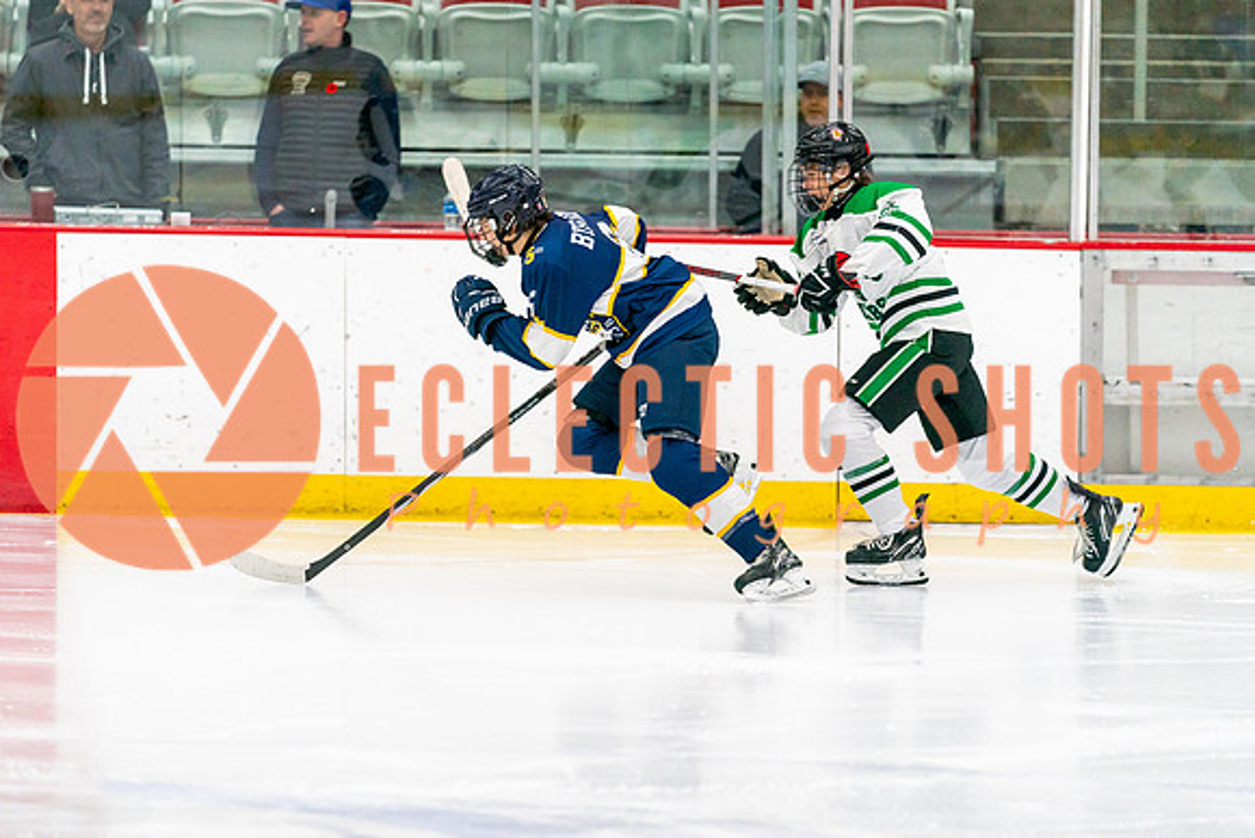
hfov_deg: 8.9
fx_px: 8062
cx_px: 539
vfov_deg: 5.9
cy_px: 418
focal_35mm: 231
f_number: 2.8
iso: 3200
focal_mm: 198
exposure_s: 1/1250
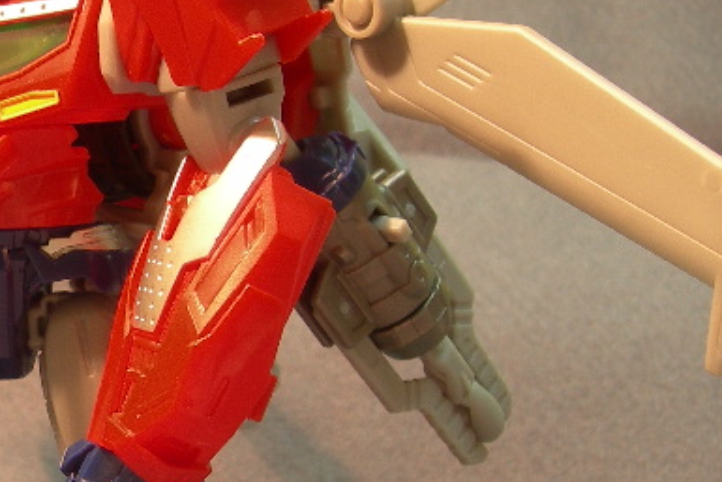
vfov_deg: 13.0
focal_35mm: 105
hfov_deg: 18.7
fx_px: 2107
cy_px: 324
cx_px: -64
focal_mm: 7.8
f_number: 2.8
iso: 50
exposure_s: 1/11
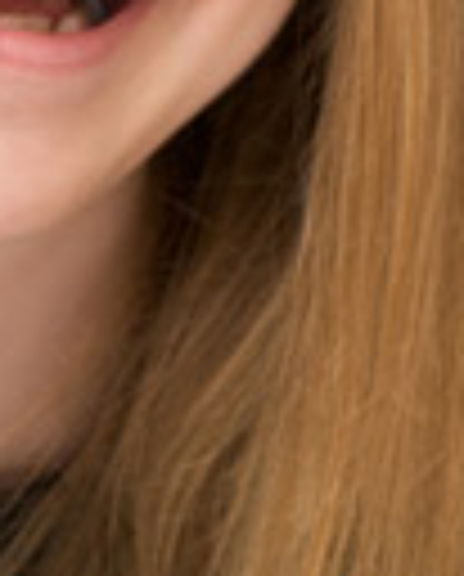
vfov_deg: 3.0
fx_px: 10844
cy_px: 194
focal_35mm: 634
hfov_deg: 2.5
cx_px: 43
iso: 500
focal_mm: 145
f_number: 7.1
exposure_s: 1/60
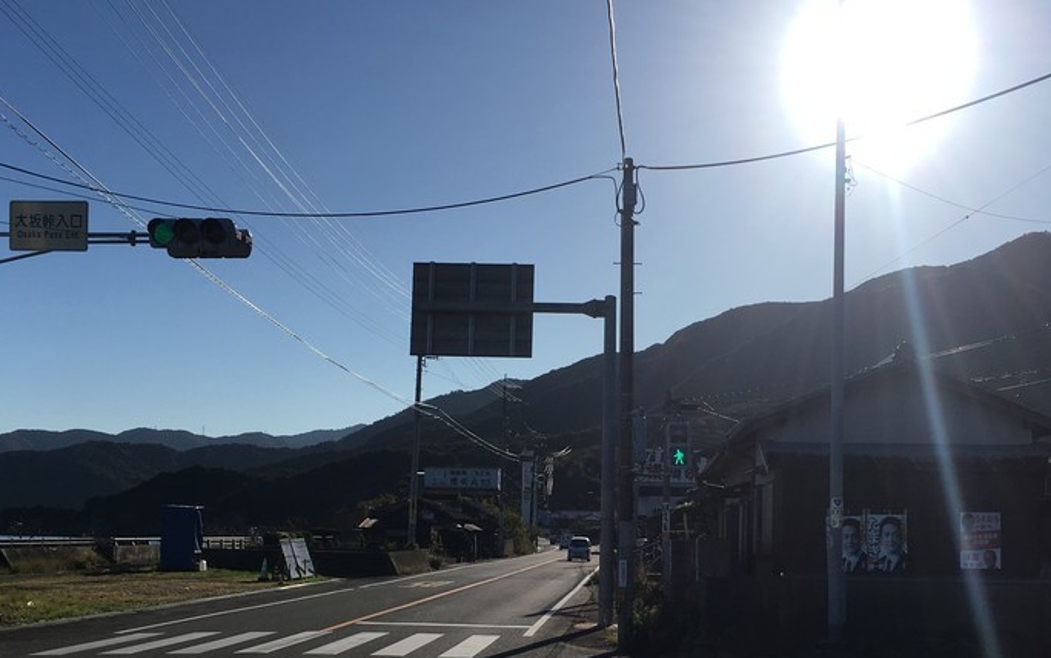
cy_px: 490
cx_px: 573
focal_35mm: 46
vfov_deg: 27.6
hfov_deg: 43.4
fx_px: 1318
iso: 25
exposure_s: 1/4274
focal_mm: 4.15
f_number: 2.2
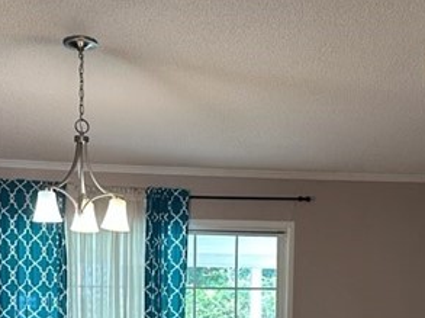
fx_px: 1030
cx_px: 270
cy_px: 369
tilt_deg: -4.6
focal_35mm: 84
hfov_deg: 23.2
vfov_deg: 16.9
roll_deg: -0.9
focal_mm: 6.86
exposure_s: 1/120
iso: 160
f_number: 1.78
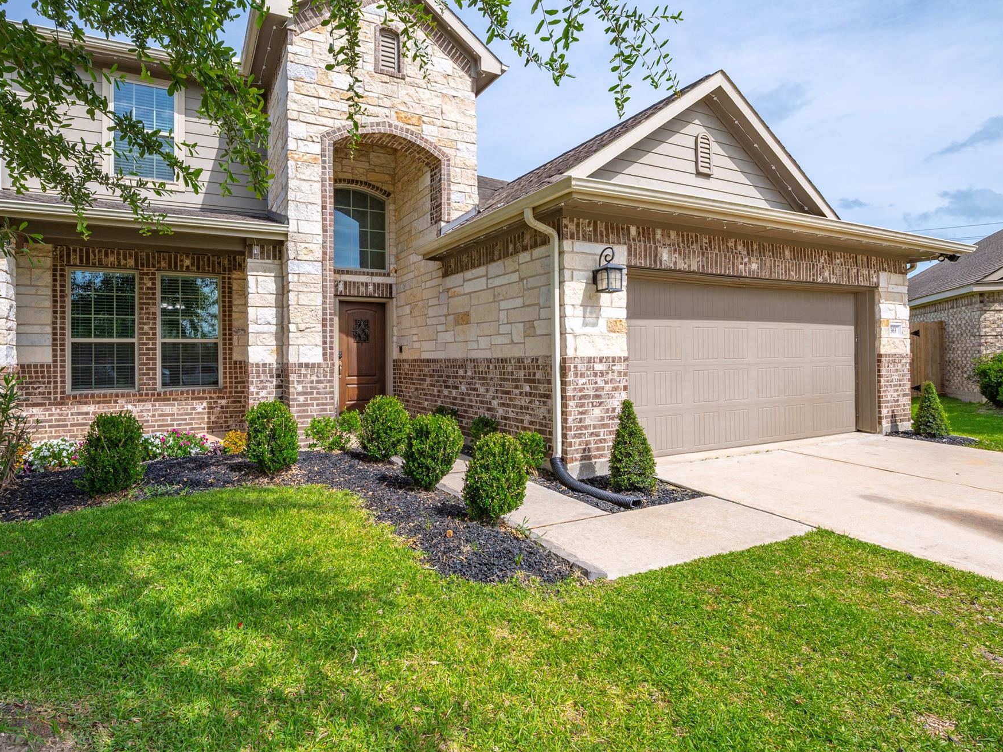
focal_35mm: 18
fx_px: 522
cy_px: 362
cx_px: 429
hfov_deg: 87.2
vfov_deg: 71.6
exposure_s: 1/320
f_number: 11
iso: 125
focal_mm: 16
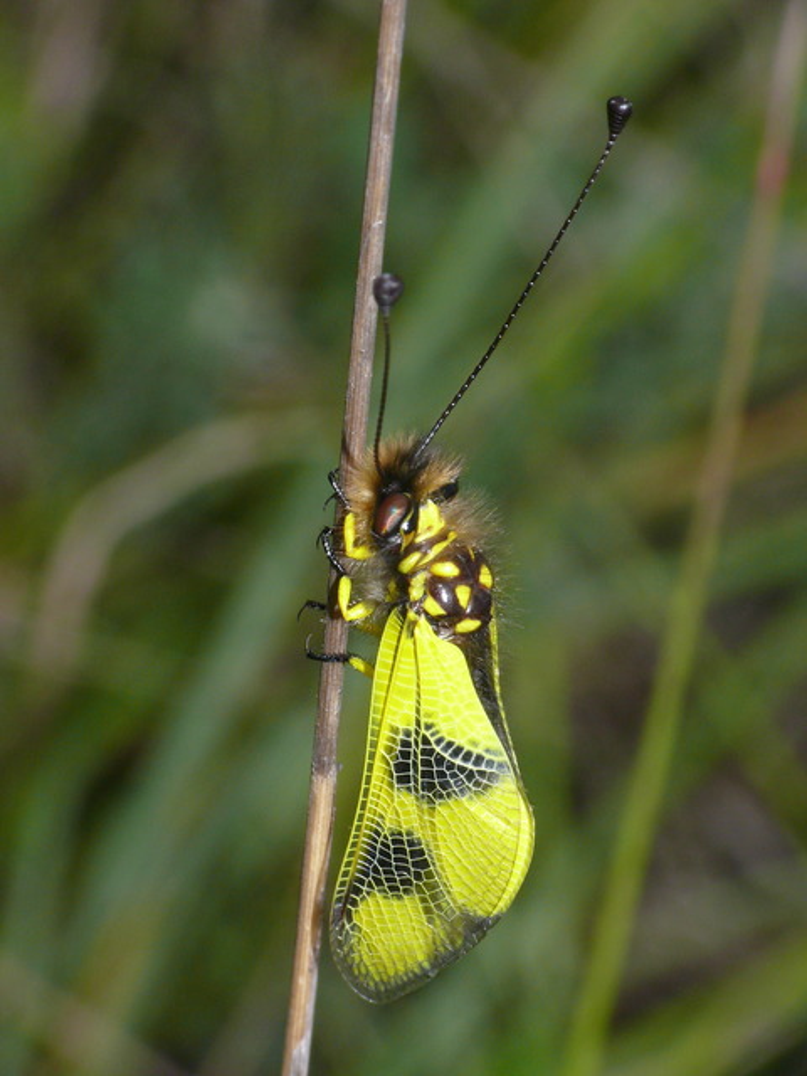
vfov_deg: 13.2
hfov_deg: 9.9
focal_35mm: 150
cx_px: 404
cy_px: 538
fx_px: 4663
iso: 200
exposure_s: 1/500
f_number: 11
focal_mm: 31.7
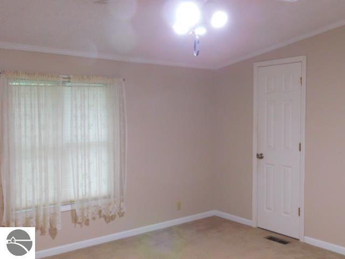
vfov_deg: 39.7
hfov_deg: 51.4
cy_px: 130
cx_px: 172
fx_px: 359
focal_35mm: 36
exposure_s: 1/30
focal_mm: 6.3
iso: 400
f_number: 3.5
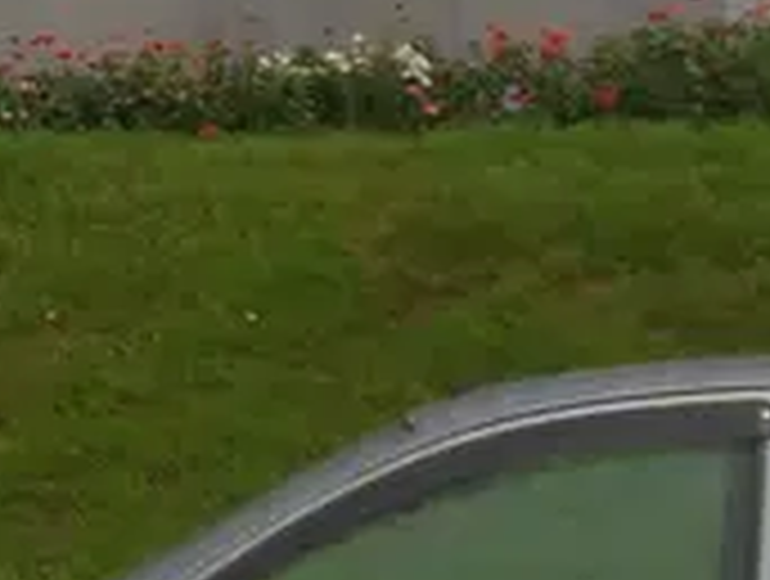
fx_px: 5305
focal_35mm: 238
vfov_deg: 6.1
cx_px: -1441
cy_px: -562
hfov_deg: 7.4
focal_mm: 6
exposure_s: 1/1500
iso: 80
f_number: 3.9
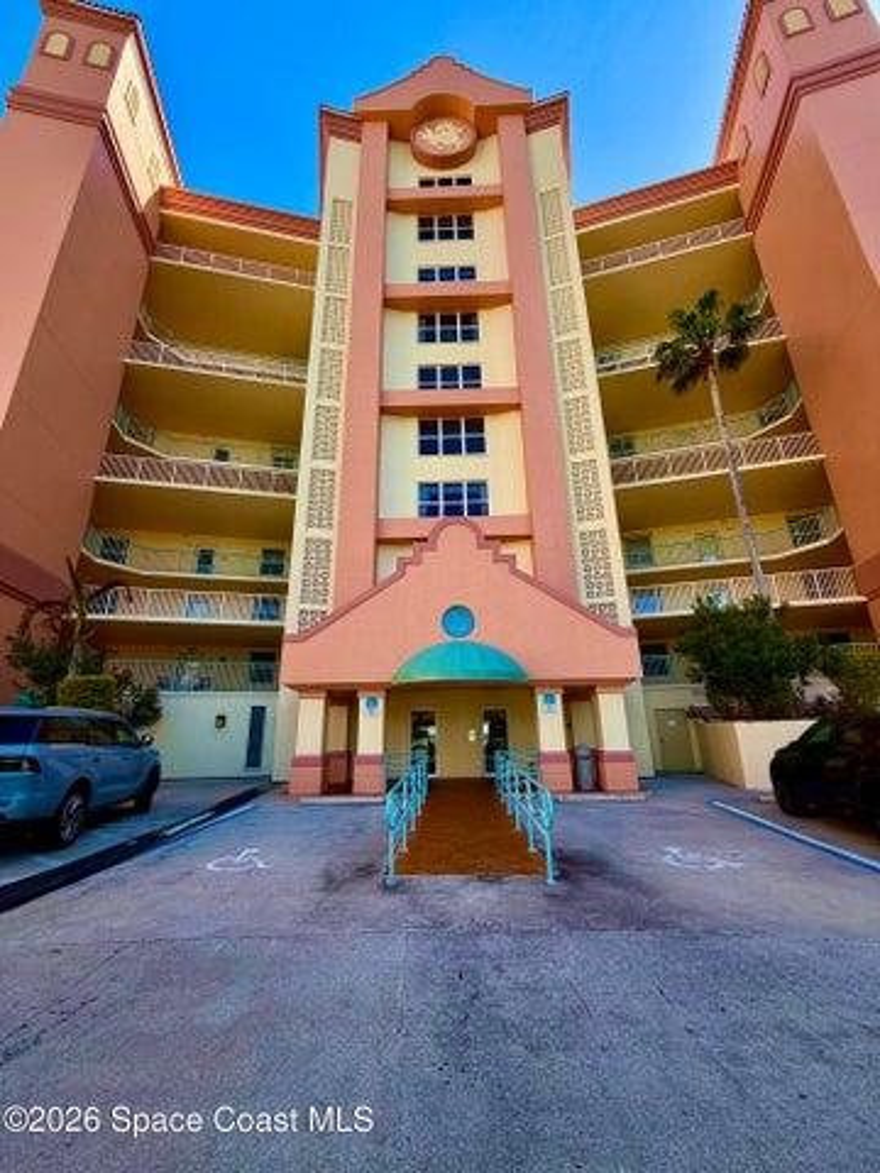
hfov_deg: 85.7
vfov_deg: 102.1
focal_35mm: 14
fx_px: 475
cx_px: 440
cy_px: 586
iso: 64
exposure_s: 1/502
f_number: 2.2
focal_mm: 2.22
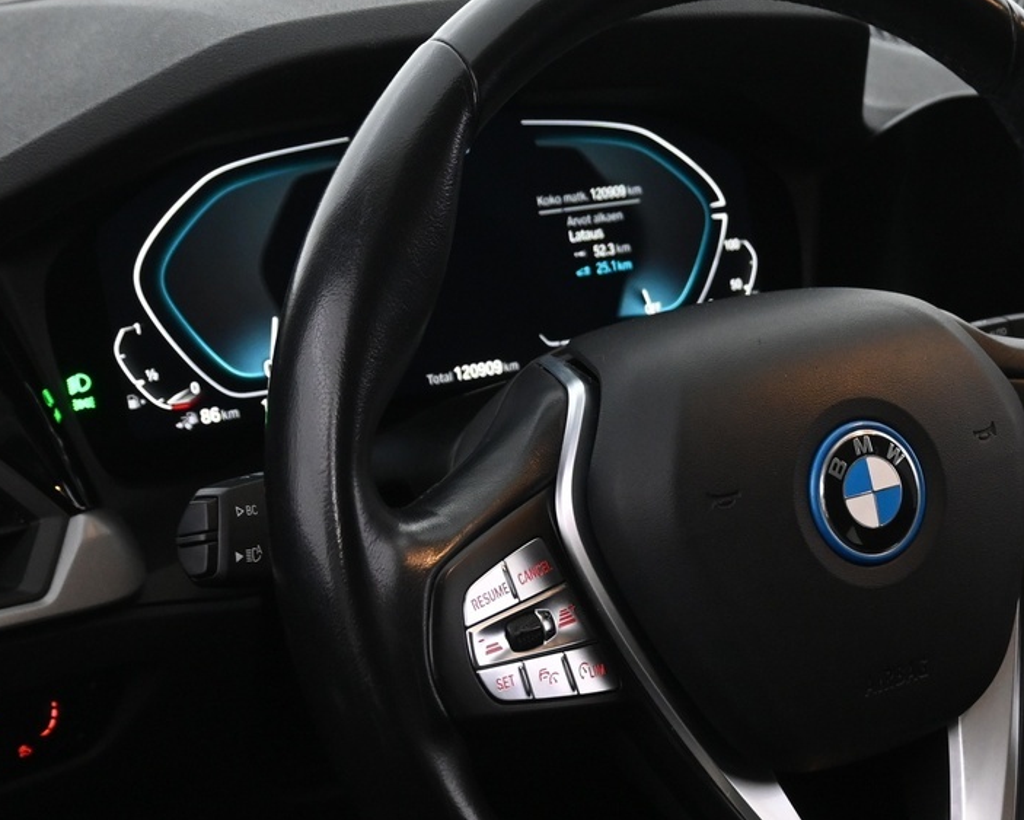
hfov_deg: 27.3
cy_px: 517
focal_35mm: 68
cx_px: 810
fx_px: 2064
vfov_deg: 22.4
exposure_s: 1/30
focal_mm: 21
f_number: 4
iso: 1400
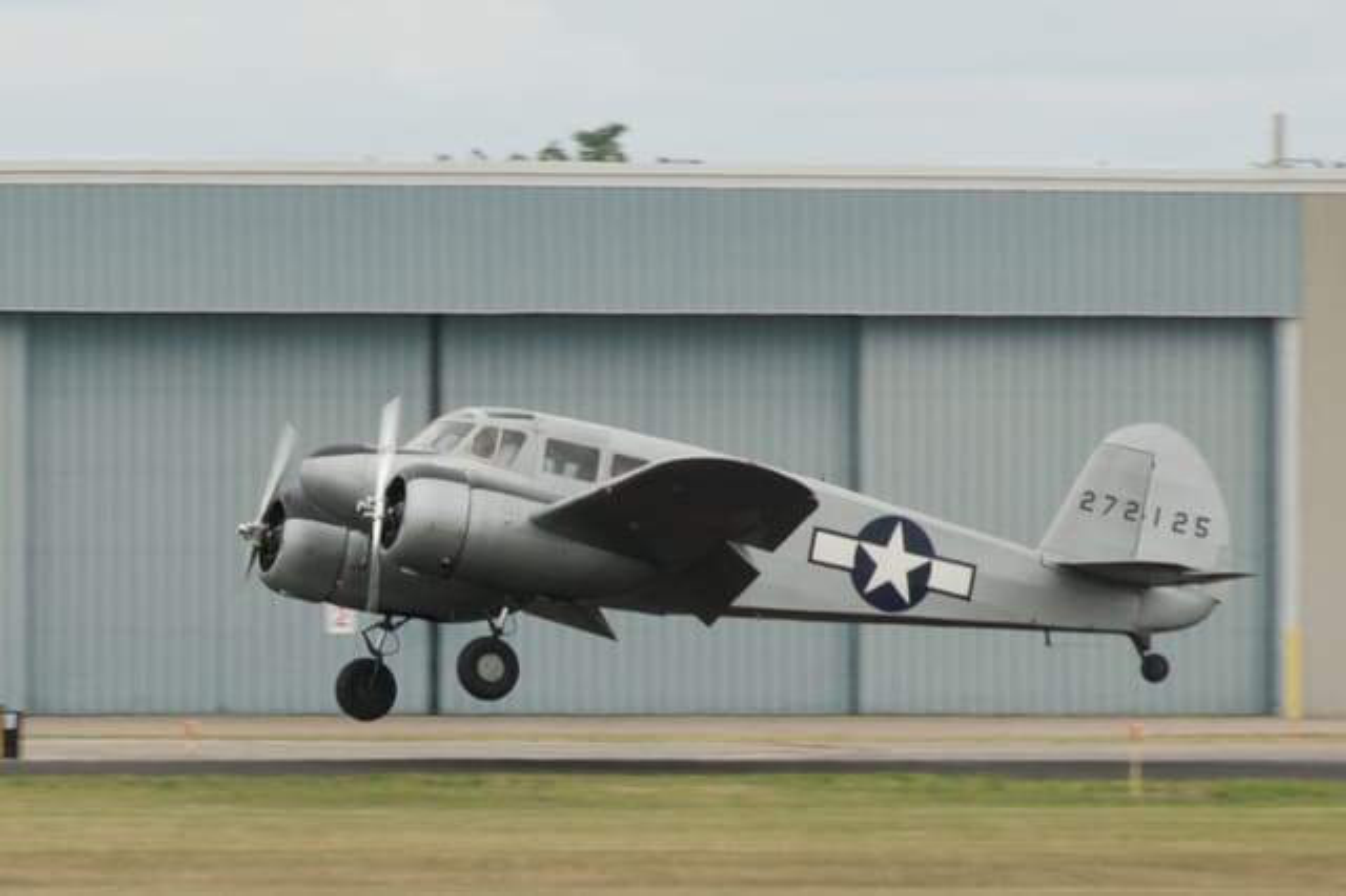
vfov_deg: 4.6
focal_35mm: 300
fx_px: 11210
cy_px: 448
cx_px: 673
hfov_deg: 6.9
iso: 250
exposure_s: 1/250
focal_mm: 200
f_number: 9
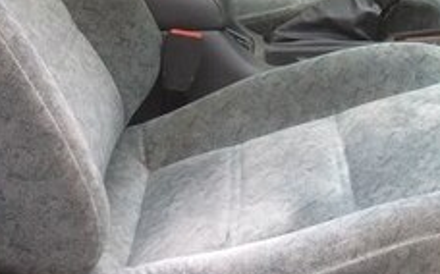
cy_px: -115
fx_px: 1066
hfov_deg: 22.9
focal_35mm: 89
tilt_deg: -10.3
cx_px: 365
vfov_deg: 13.9
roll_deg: -2.1
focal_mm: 4.15
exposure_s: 1/100
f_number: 2.2
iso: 64
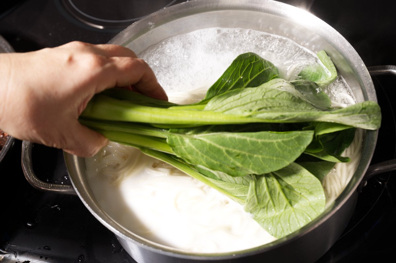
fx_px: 616
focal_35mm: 56
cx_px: 198
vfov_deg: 24.2
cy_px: 132
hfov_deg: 35.7
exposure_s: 1/80
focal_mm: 56
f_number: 8
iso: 100
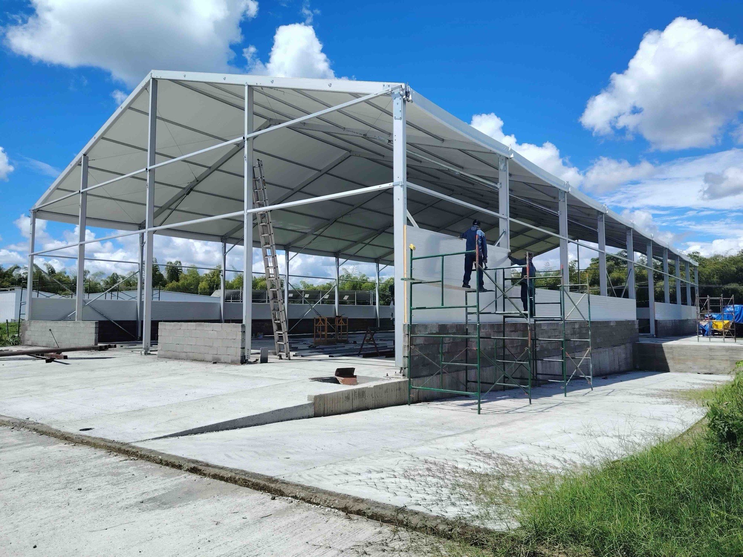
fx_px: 515
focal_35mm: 24
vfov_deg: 56.8
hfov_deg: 71.6
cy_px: 278
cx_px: 372
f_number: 1.75
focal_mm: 5.25
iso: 100
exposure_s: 1/1156
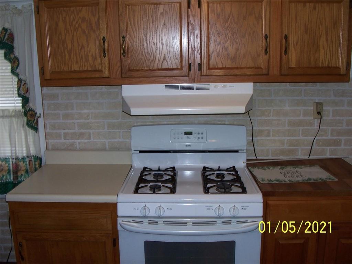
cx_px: 176
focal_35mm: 35
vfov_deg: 40.7
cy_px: 132
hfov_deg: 52.6
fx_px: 356
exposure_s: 1/60
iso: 80
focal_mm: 6
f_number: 2.8
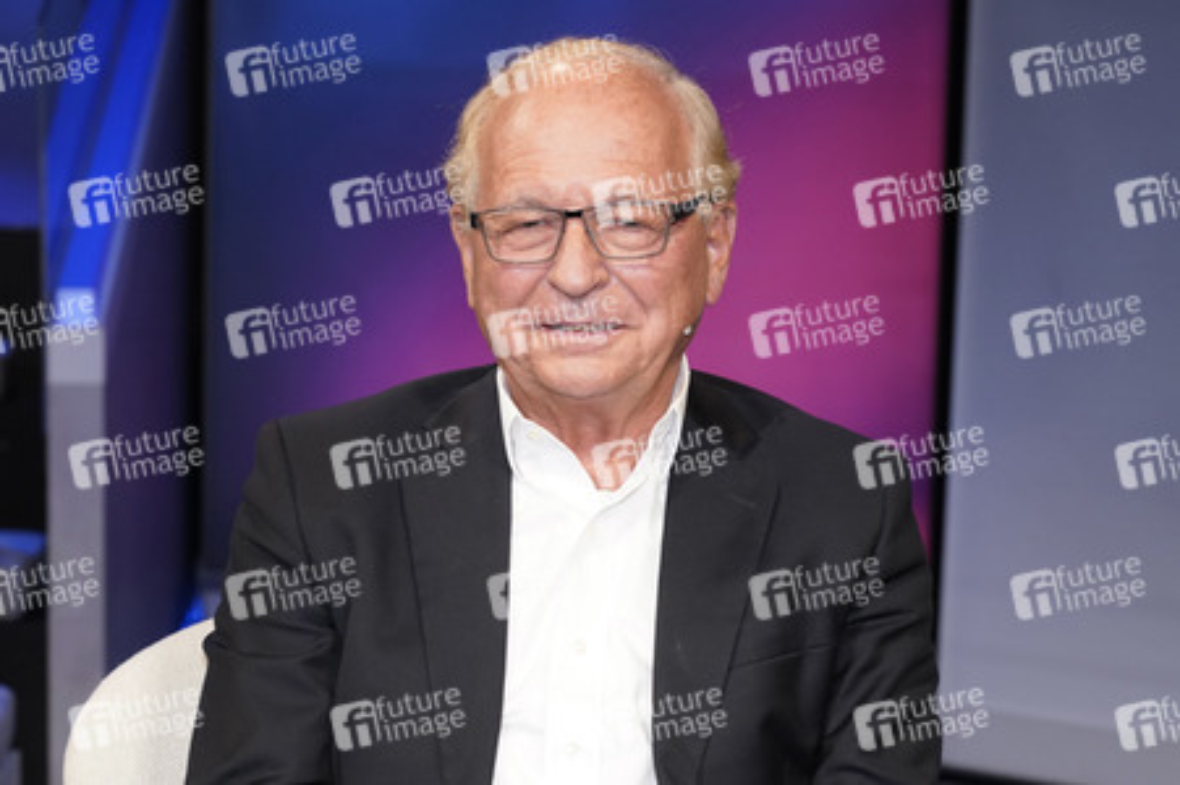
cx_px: 590
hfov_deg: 29.7
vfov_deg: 20.0
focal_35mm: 68
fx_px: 2227
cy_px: 392
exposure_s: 1/125
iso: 2000
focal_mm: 68
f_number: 5.6
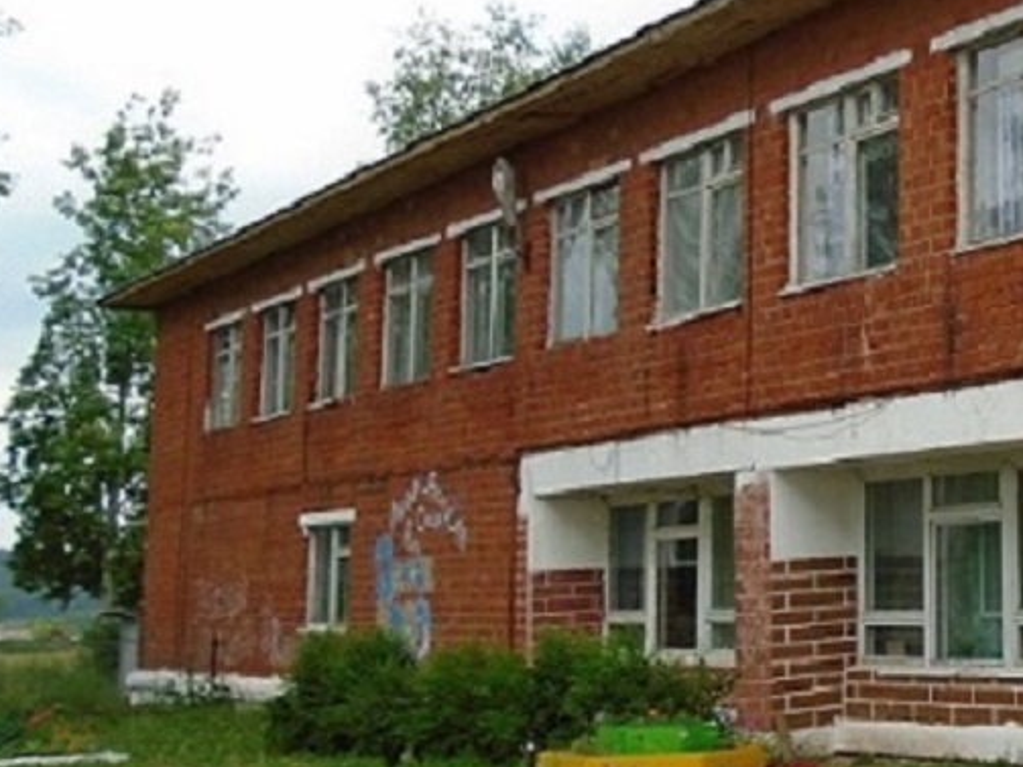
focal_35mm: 62
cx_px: 1206
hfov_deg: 27.7
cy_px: 246
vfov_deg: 23.5
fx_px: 1832
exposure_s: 1/400
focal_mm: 4.6
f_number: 3.2
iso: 100
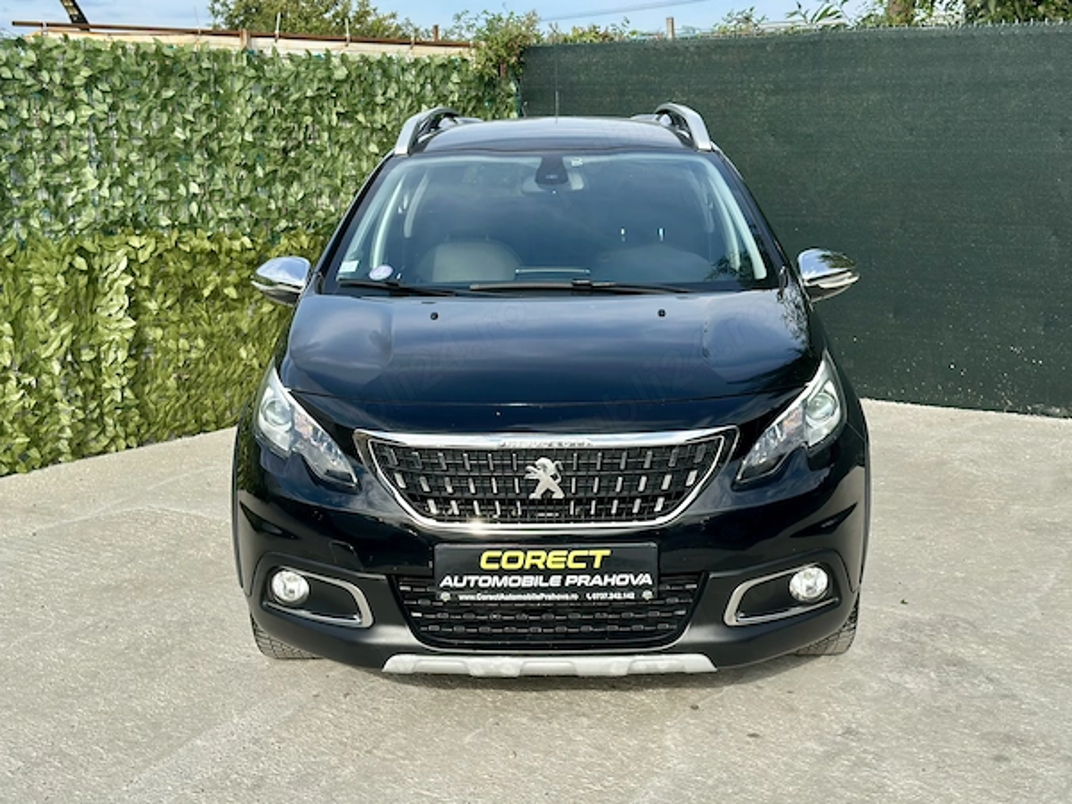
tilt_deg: -10.5
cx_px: 536
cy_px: 402
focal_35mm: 48
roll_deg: +1.1
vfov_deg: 30.3
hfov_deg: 39.7
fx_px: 1486
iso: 100
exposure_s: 1/2304
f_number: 1.78
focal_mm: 6.86
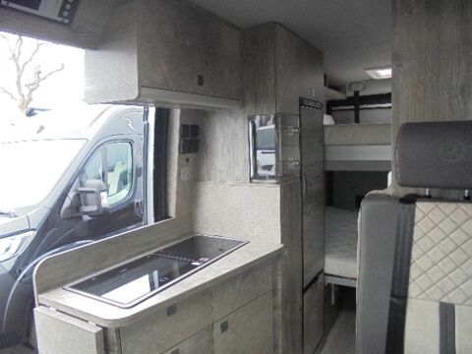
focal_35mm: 26
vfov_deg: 53.1
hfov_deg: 67.3
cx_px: 236
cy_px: 177
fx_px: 355
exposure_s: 1/30
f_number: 3.5
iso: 100
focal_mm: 4.6
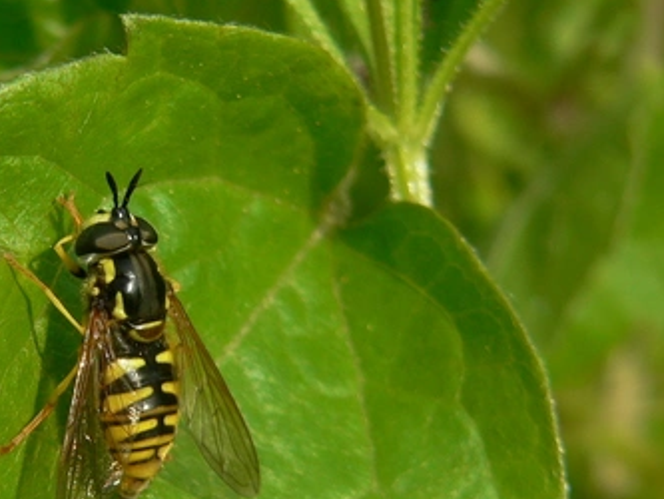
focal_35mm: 200
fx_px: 3838
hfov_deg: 9.9
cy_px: 357
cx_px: 114
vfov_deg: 7.4
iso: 80
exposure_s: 1/500
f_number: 4
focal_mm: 17.2
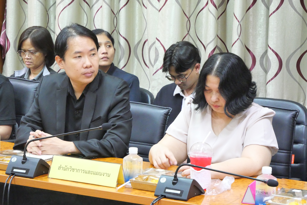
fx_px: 879
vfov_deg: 13.3
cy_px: 102
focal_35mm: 103
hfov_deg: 19.8
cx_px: 154
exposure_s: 1/25
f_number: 5.6
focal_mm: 50
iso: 6400
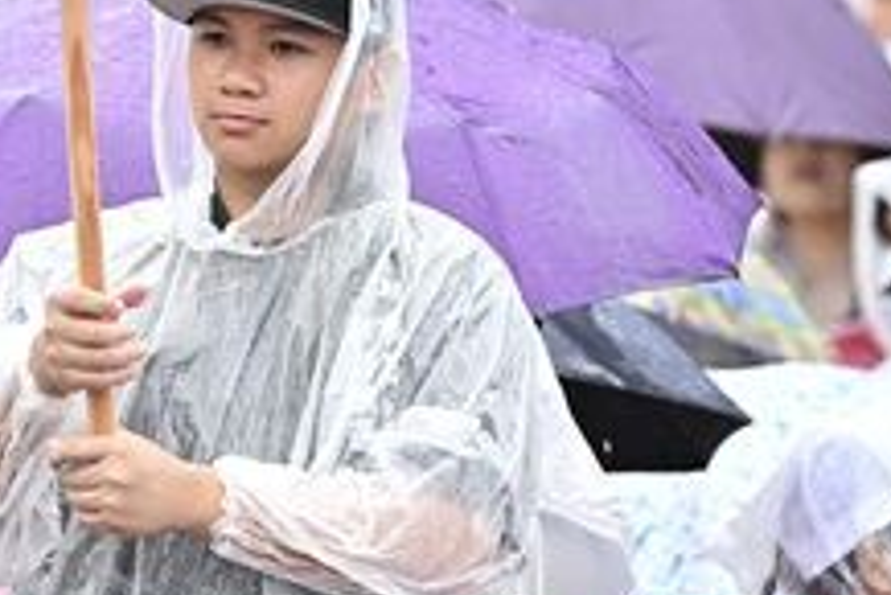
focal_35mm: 831
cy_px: 33
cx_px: 177
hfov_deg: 2.5
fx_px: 20580
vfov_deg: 1.7
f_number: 5.6
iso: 1250
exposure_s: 1/400
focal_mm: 300
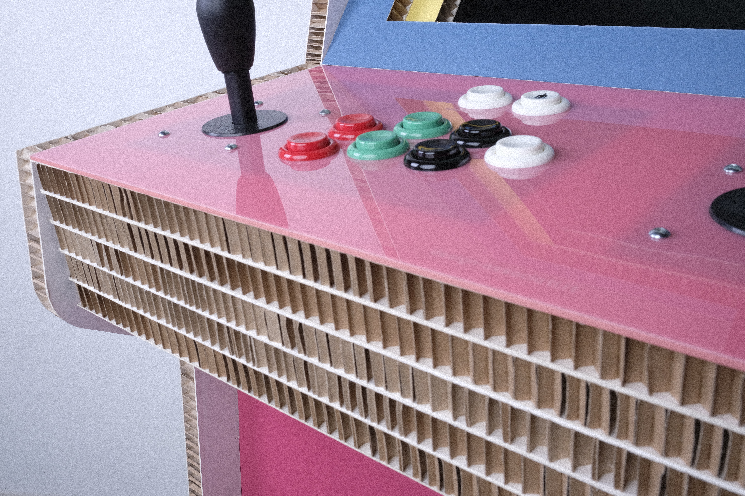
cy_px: 248
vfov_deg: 37.9
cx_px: 372
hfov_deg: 54.4
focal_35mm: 35
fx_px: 724
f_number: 16
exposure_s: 1/125
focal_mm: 23
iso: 400
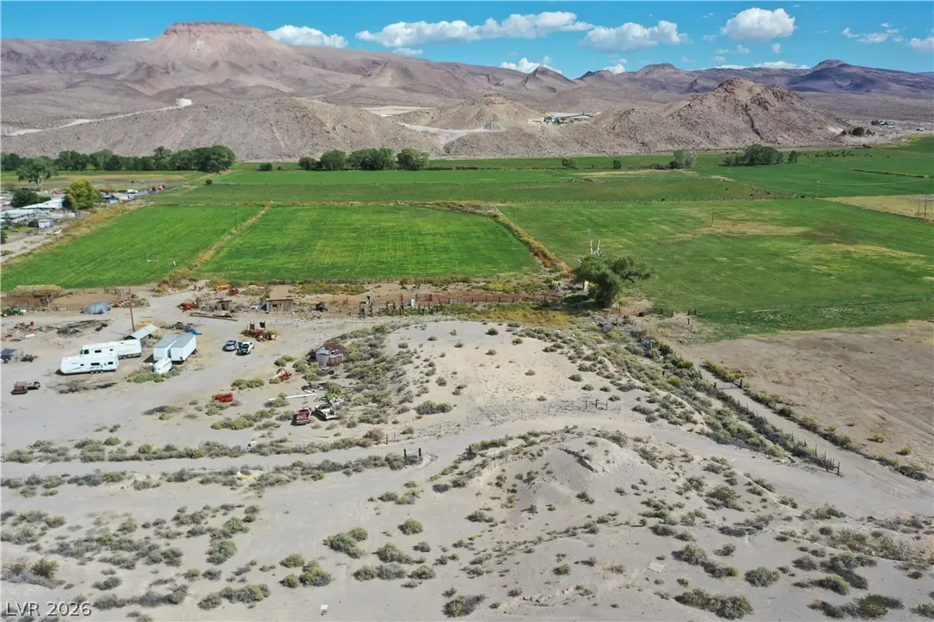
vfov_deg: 46.4
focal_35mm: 28
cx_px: 467
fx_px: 726
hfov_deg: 65.5
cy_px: 311
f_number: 3.2
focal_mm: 10.26
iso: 100
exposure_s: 1/500
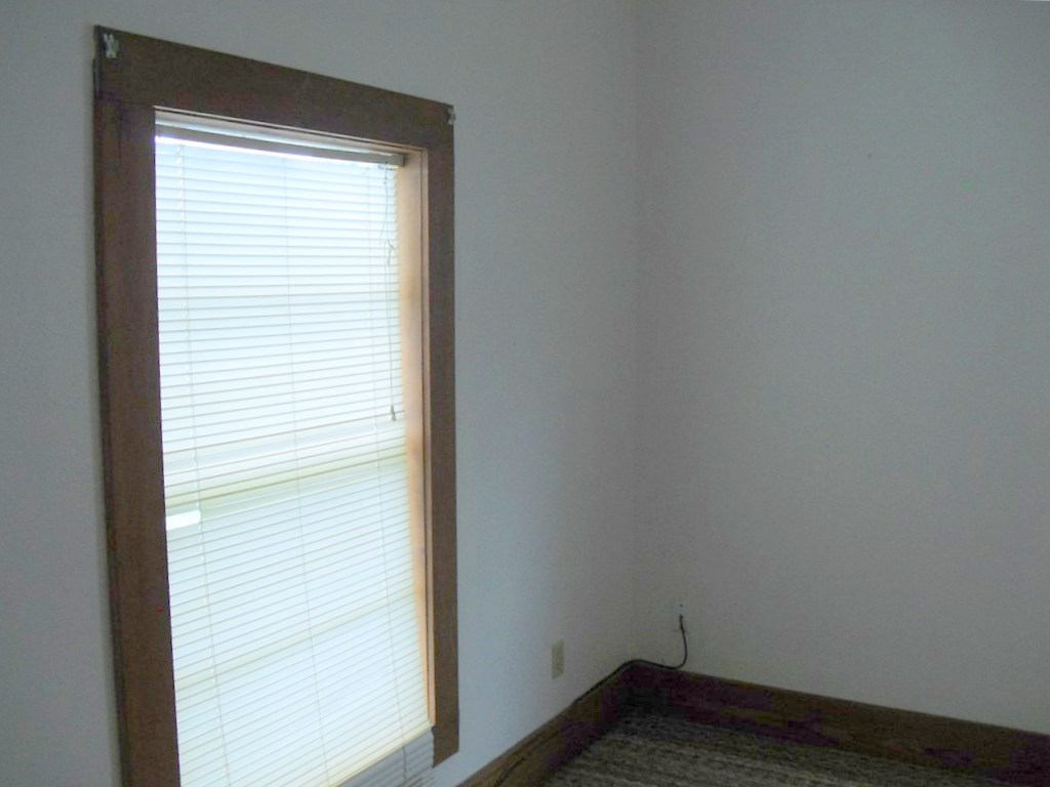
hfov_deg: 51.4
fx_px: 1092
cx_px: 525
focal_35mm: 36
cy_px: 394
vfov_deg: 39.7
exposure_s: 1/100
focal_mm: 6.3
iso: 200
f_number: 3.1
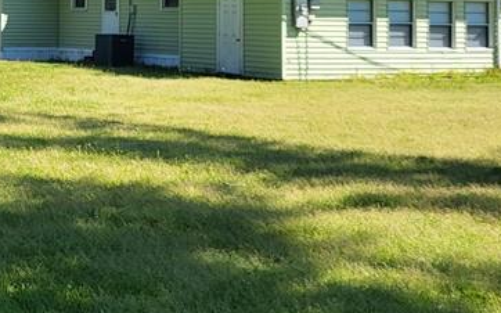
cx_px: -145
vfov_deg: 16.4
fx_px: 1065
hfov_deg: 23.5
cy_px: 3
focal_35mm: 78
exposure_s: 1/1580
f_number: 1.8
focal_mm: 5.4
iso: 40
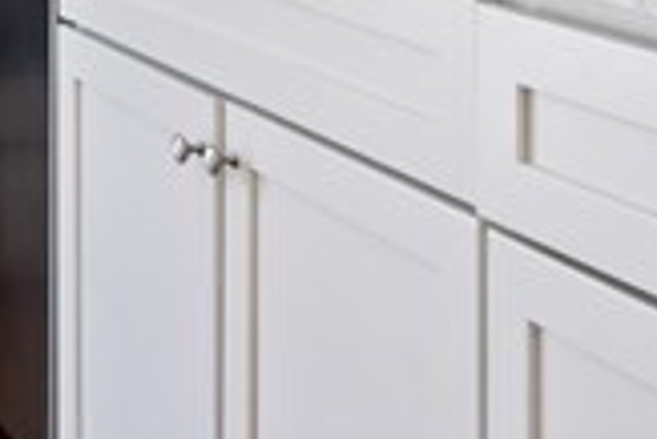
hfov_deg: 15.6
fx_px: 1954
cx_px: -613
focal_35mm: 107
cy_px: -336
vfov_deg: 11.9
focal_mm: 17
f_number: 11
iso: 800
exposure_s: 1/4
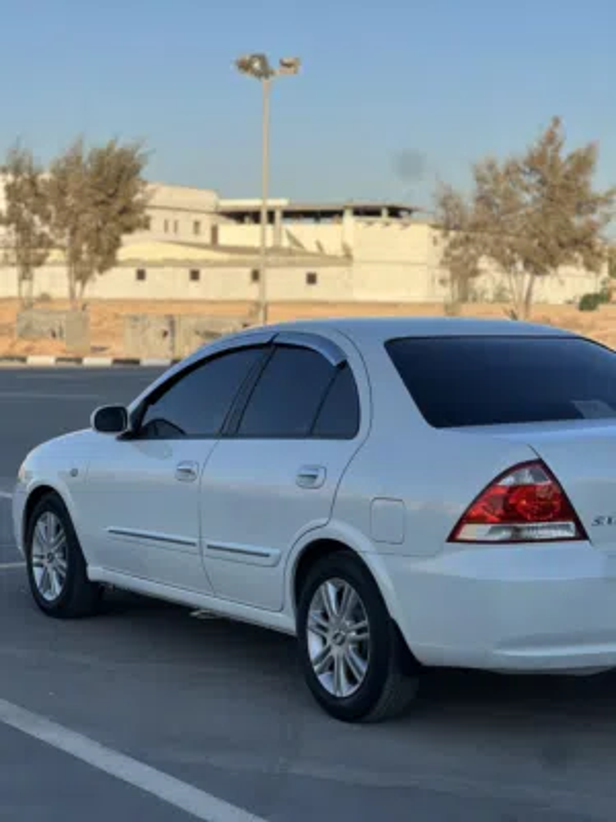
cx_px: 308
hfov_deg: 19.1
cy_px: 411
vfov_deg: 25.3
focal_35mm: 77
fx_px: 1827
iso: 32
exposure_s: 1/612
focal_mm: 9
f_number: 2.8
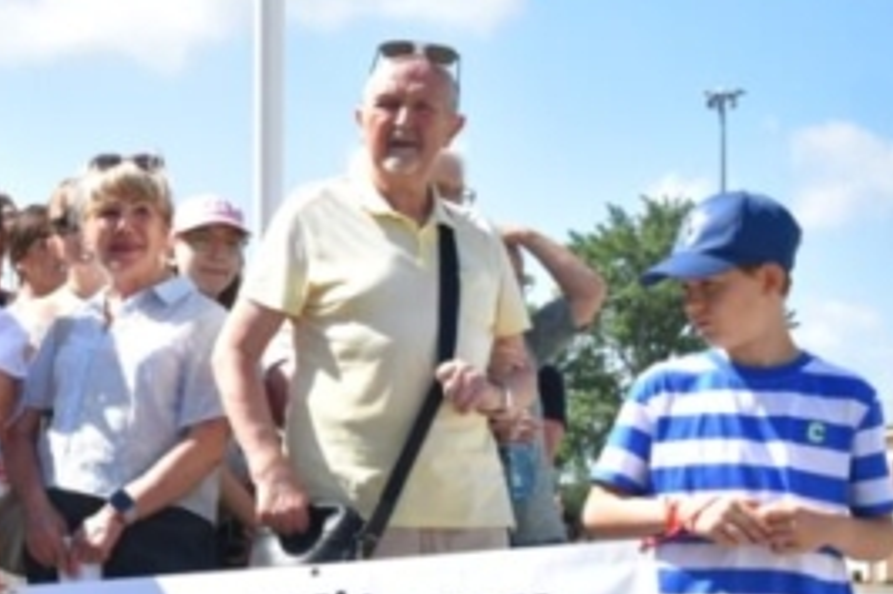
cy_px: 463
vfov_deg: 14.5
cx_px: -121
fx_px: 2330
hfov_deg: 20.5
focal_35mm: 94
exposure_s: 1/1250
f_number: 5
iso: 400
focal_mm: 26
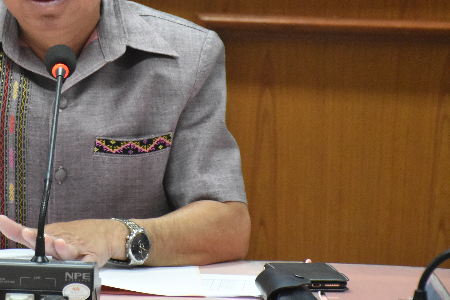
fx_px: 3700
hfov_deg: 6.9
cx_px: 53
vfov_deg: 4.6
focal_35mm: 296
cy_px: 31
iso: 3200
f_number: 5.6
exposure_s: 1/100
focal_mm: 100
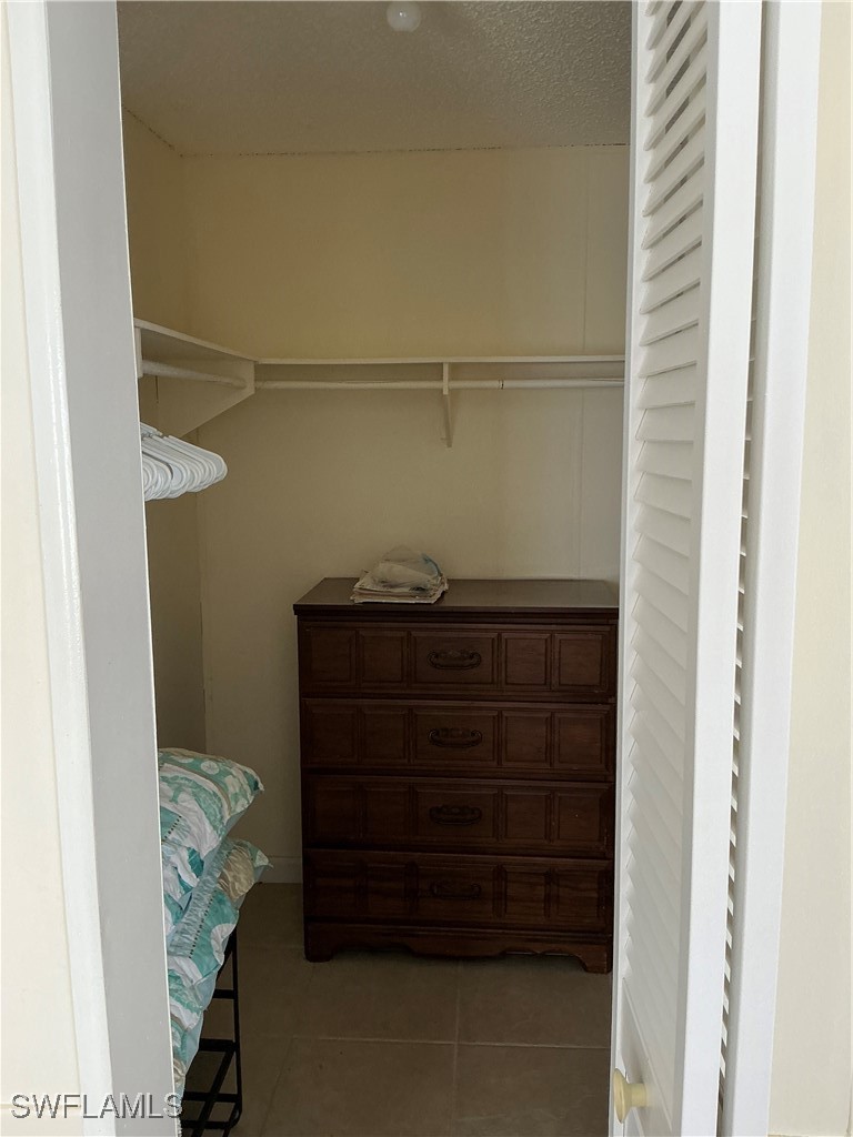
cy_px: 568
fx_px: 920
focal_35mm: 28
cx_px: 426
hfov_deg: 49.7
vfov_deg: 63.4
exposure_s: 1/81
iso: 64
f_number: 1.8
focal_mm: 3
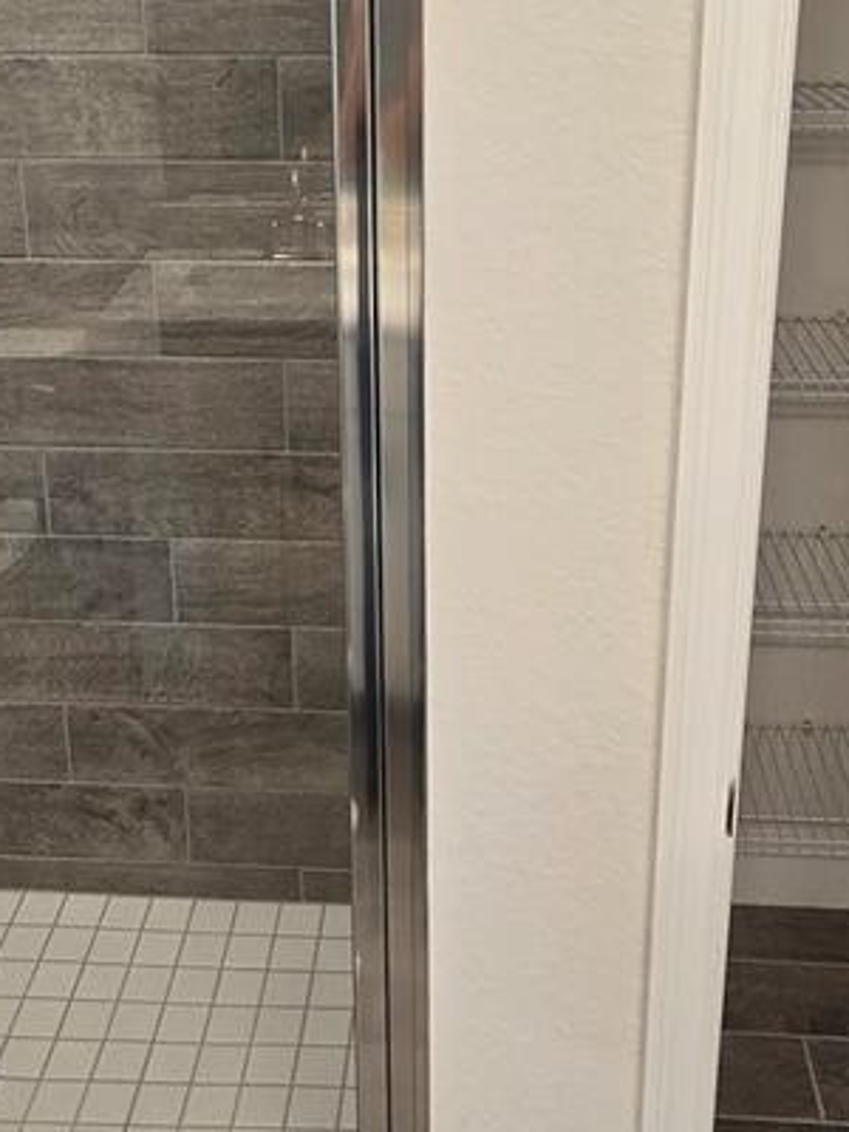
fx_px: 1275
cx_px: 467
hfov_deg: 36.8
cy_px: 317
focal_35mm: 39
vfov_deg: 46.5
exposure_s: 1/60
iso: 200
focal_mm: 2.2
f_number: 2.2
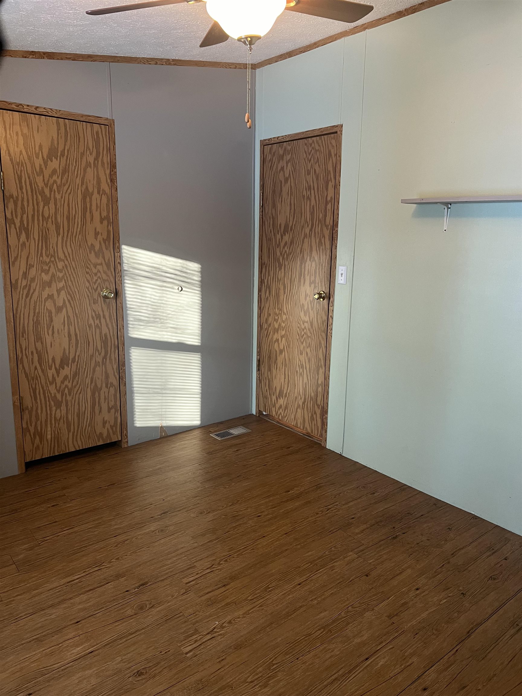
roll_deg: -0.8
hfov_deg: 53.1
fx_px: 523
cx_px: 261
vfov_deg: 67.3
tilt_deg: -10.8
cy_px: 348
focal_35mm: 26
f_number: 1.5
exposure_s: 1/60
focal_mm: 5.7
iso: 250
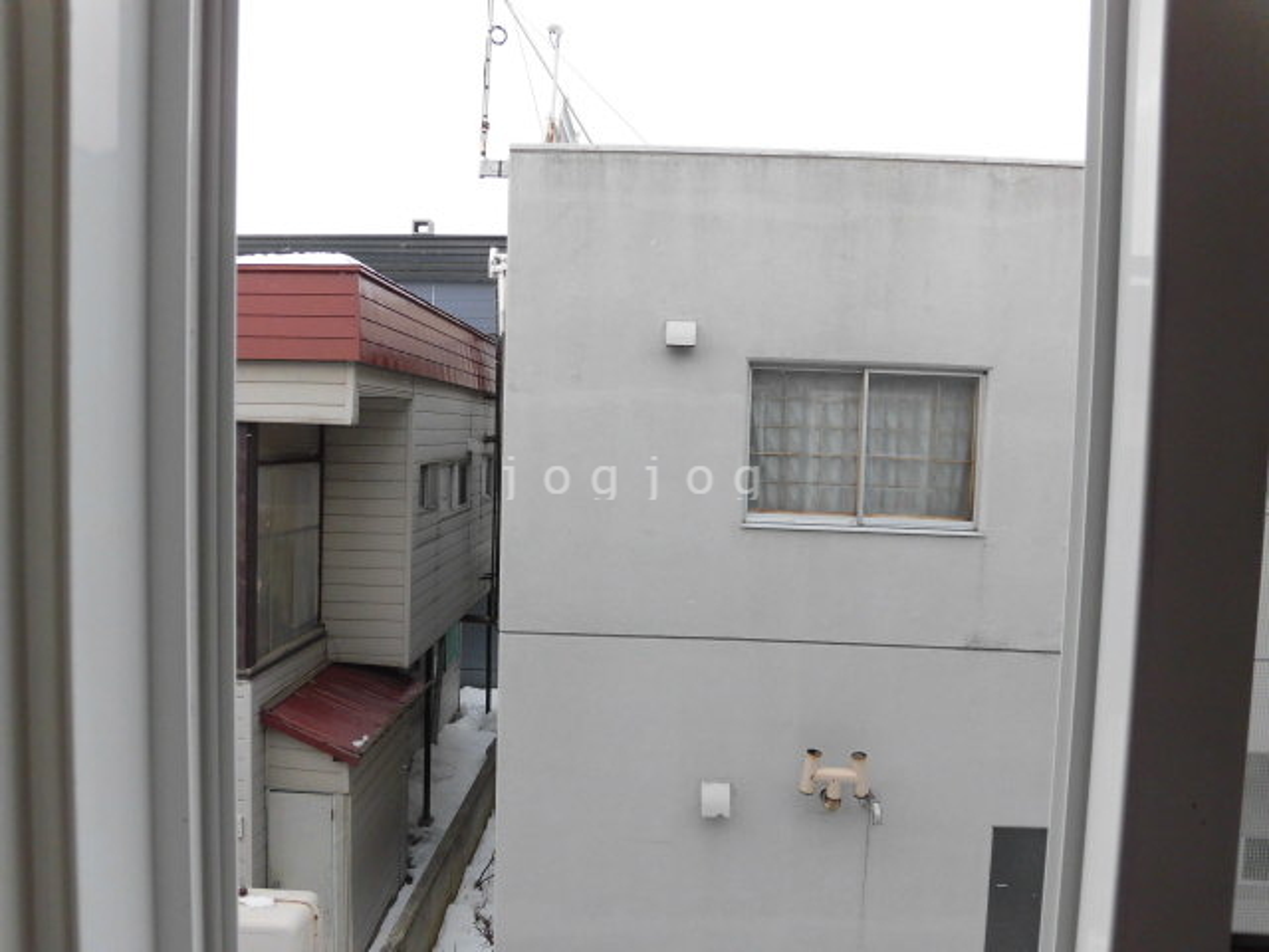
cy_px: 476
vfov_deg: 56.8
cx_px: 634
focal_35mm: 24
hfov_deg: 71.6
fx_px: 880
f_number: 3.1
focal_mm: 4.3
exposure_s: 1/200
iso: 100
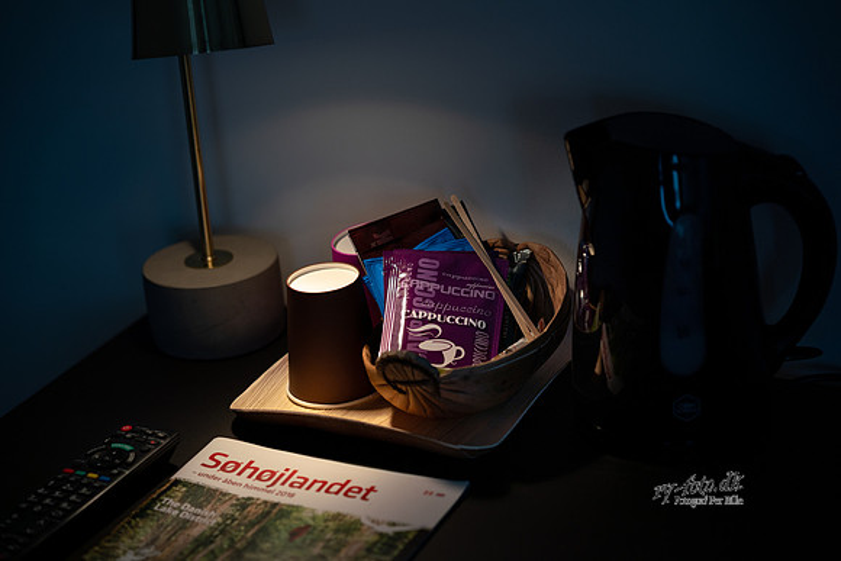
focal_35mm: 85
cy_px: 280
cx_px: 420
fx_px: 1986
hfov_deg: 23.9
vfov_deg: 16.1
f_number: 2.5
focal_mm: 85
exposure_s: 1/1000
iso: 400
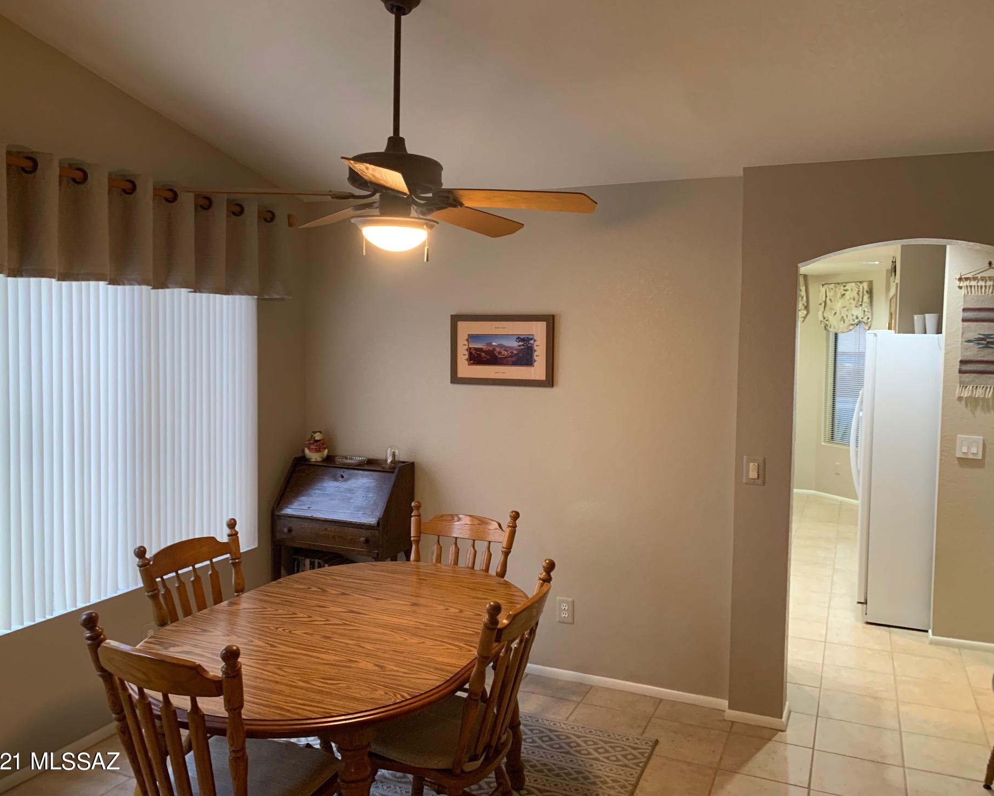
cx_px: 503
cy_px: 386
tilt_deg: -4.2
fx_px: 824
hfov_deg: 62.2
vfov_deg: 51.5
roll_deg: -0.8
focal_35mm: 28
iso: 200
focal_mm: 4.25
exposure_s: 1/60
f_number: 1.8
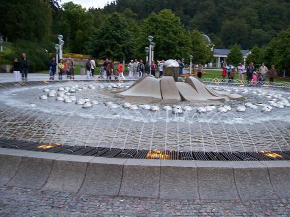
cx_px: 162
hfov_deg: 44.7
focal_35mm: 42
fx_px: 352
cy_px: 111
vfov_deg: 34.3
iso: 200
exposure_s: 1/20
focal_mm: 7.8
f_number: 2.8
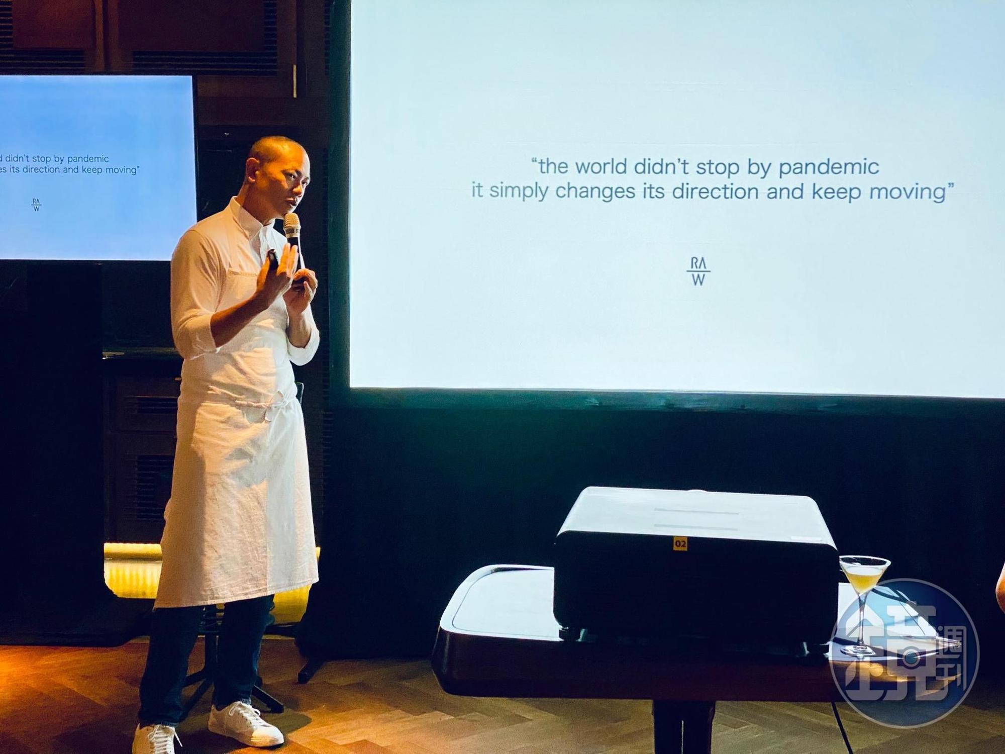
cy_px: 377
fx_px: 1510
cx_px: 502
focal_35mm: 52
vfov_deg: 28.0
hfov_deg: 36.8
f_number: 2
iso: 125
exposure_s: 1/90
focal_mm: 6
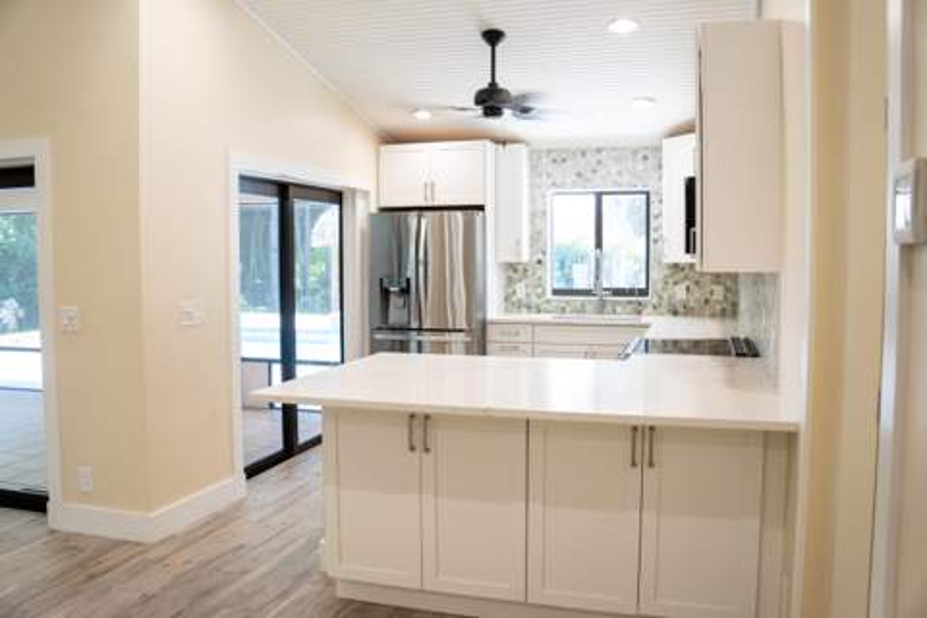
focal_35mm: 30
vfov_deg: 43.6
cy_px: 309
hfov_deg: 61.9
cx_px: 464
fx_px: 772
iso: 100
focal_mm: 20
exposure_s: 1/20
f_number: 2.8
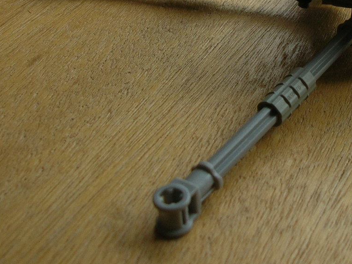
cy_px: 32
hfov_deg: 25.8
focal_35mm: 74
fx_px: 753
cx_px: 288
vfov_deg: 19.6
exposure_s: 1/211
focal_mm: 5.8
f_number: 2.8
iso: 50
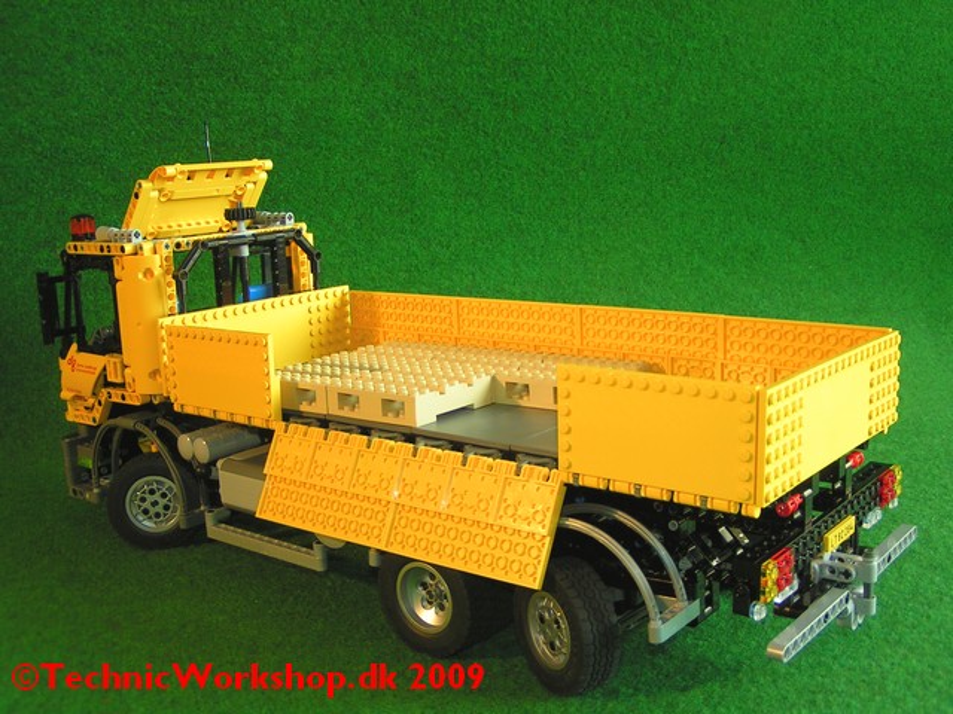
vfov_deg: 37.7
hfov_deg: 49.0
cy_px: 357
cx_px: 476
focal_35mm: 38
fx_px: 1046
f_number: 2.8
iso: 64
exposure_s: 1/40
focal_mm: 5.8
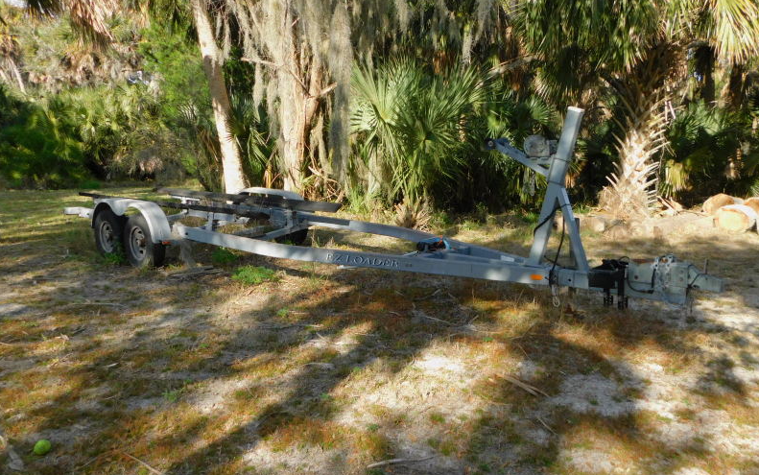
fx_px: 621
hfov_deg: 62.9
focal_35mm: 30
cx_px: 381
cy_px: 223
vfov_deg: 41.9
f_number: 3.2
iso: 125
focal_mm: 4.9
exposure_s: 1/400
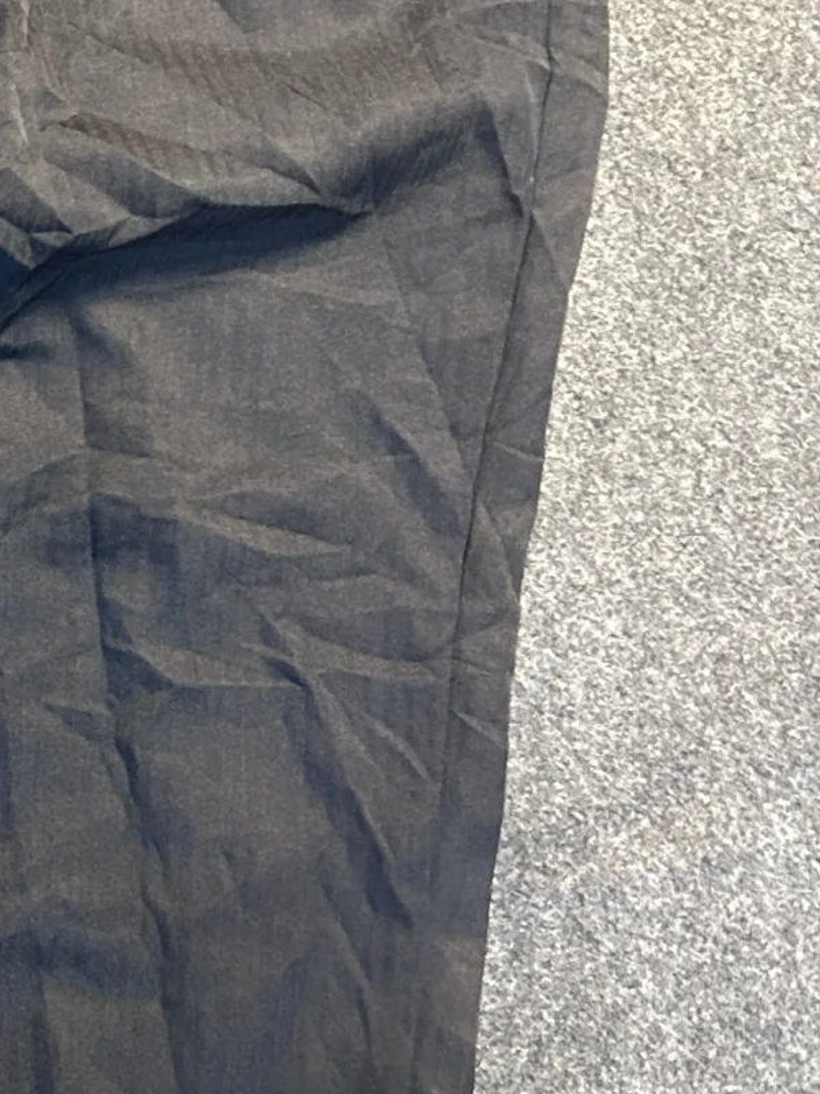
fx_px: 2623
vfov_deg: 23.6
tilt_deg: -54.7
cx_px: -289
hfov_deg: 16.6
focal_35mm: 83
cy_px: 512
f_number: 1.5
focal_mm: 5.7
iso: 500
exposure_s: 1/33
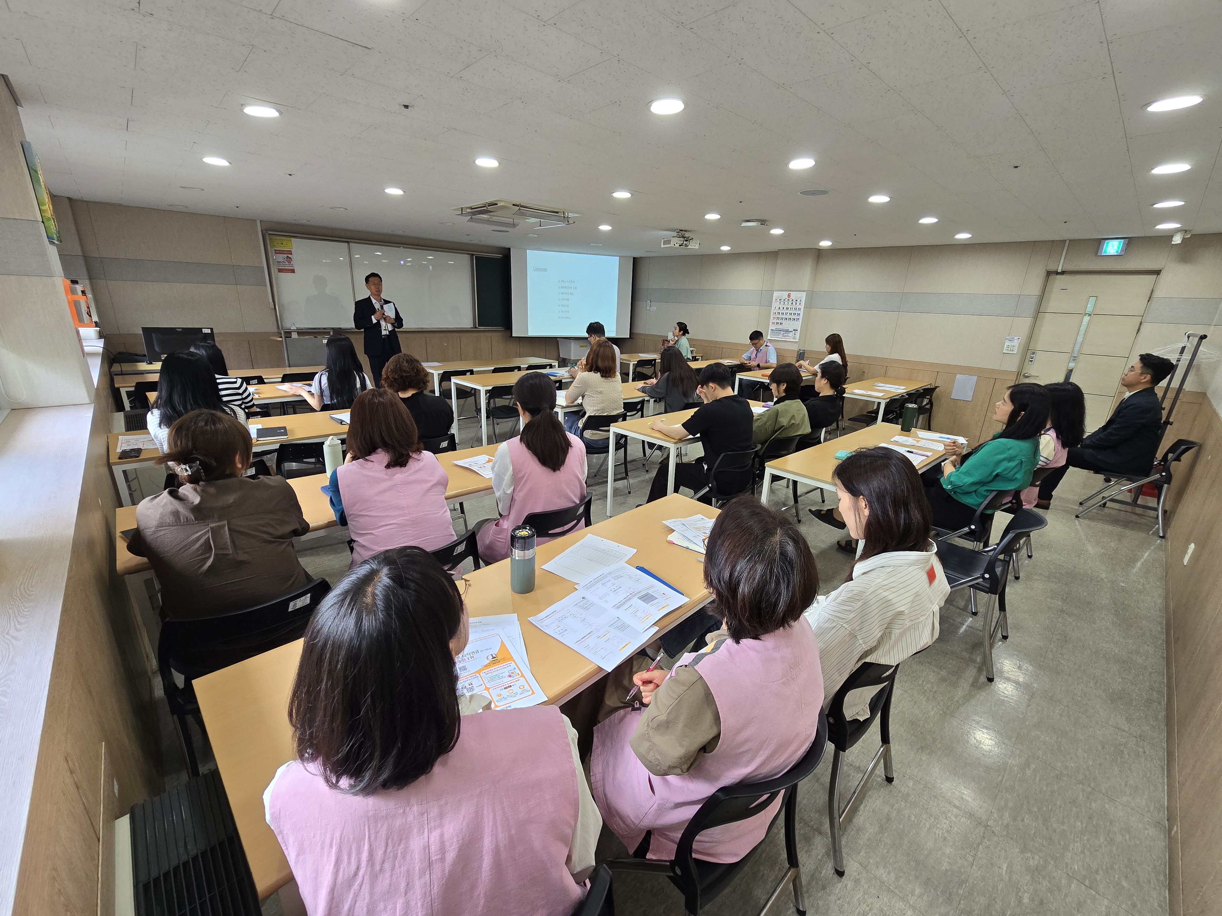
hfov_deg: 106.2
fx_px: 459
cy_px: 458
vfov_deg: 89.9
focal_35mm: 13
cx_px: 611
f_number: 2.2
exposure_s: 1/60
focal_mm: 2.2
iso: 125
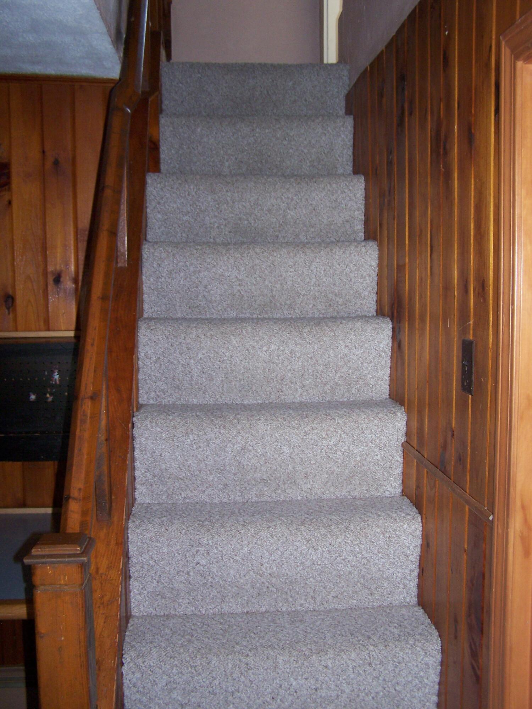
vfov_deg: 49.0
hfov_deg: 37.7
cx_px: 266
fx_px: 779
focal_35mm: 38
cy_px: 354
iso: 140
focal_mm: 6.3
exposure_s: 1/60
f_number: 2.8
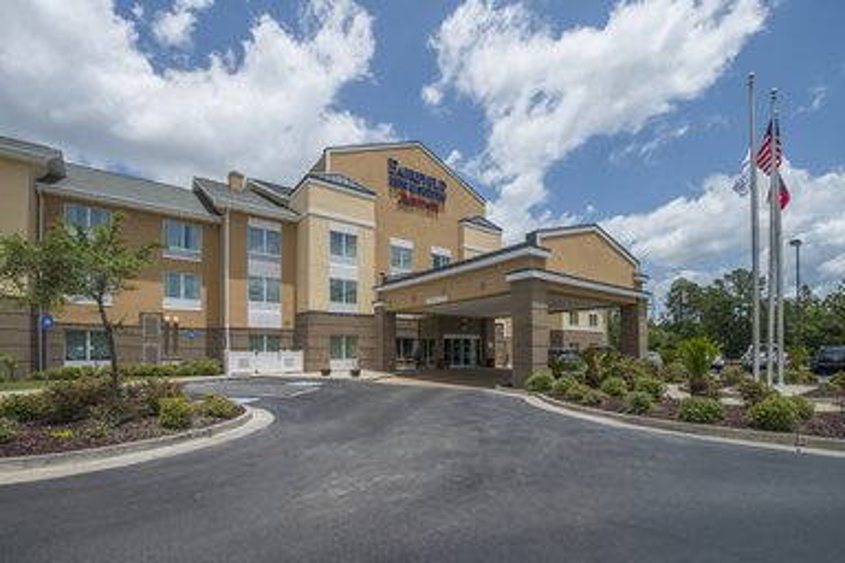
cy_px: 282
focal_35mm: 14
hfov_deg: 104.3
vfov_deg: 81.2
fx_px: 329
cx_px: 422
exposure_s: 1/320
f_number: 13
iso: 200
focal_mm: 14
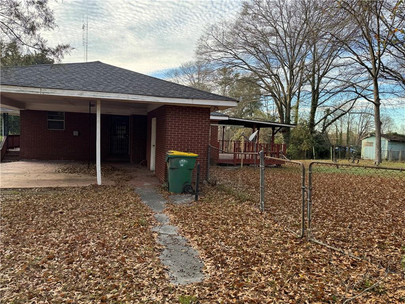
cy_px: 152
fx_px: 281
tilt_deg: -3.1
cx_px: 202
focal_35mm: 24
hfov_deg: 71.6
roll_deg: -2.7
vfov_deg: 56.8
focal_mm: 6.76
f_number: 1.78
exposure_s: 1/325
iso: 80
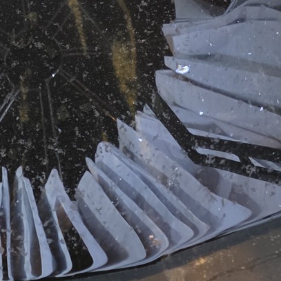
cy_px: -223
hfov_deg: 17.0
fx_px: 918
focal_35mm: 100
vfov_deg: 15.1
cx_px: 6
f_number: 1.7
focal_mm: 6.3
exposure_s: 1/25
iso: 1600
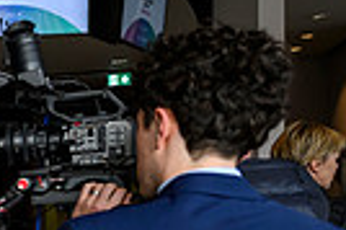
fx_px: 998
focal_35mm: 104
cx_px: -364
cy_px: 257
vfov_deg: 12.9
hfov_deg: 15.4
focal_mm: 24
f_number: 2.8
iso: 640
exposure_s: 1/250
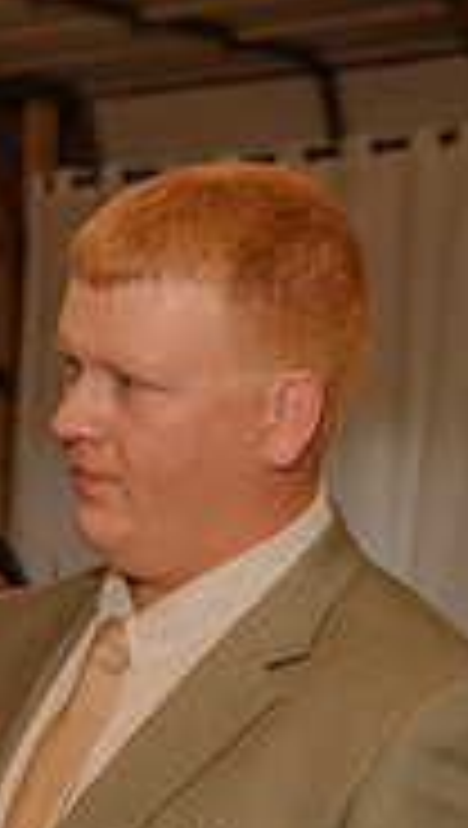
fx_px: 2967
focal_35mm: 135
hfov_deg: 9.0
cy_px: 788
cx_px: -4
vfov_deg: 15.6
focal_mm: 41
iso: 320
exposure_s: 1/200
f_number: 4
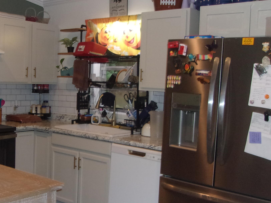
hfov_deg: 38.1
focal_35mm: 50
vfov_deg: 29.1
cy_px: 99
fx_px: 391
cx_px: 114
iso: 200
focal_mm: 4.9
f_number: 3
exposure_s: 1/34
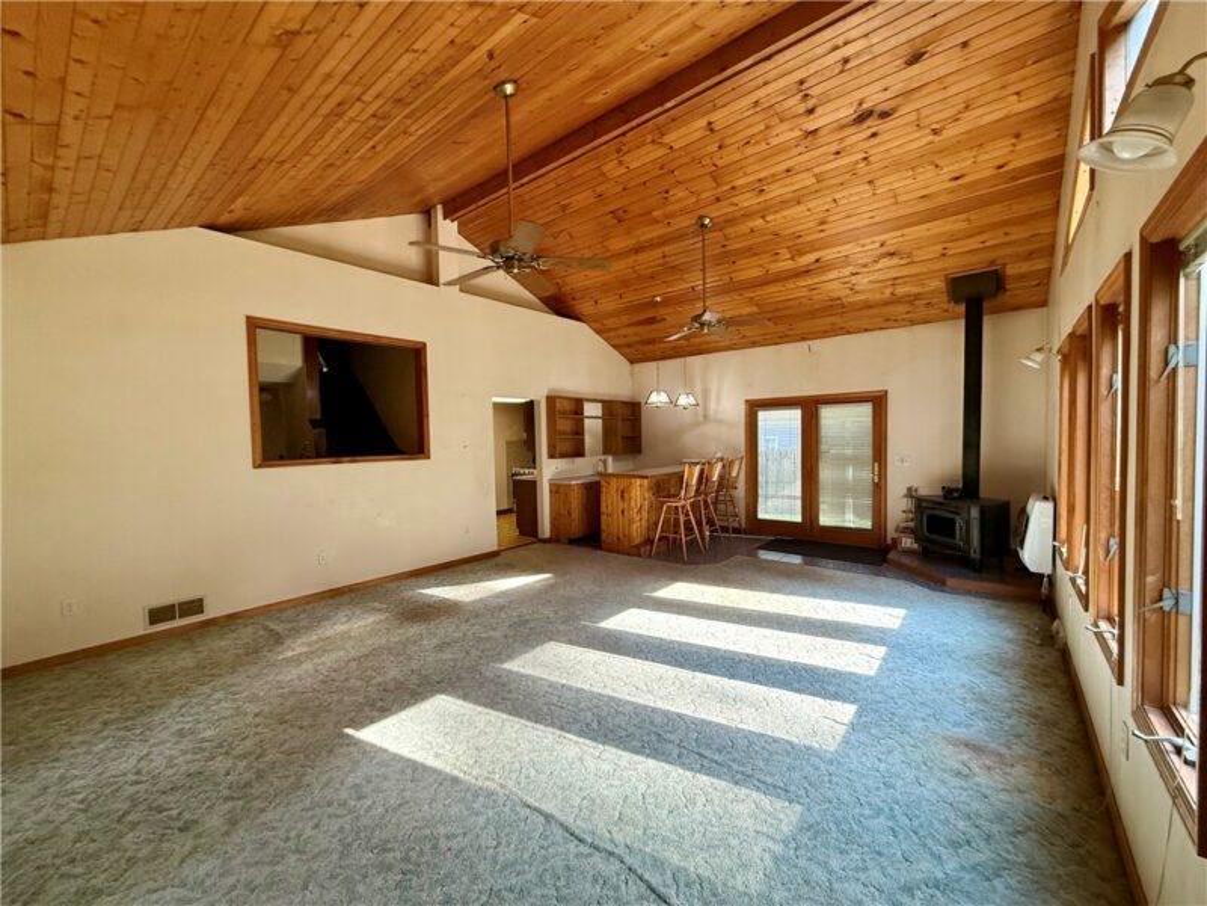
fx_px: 488
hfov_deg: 102.1
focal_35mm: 14
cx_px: 604
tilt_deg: -1.5
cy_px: 453
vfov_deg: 85.7
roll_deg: +1.0
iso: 200
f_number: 2.2
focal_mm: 2.22
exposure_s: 1/120
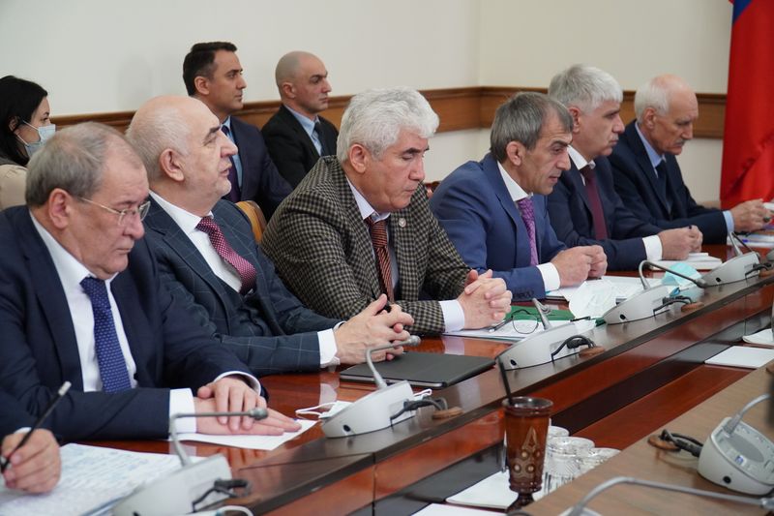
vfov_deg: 18.5
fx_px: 1580
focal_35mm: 74
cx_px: 387
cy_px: 258
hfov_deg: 27.5
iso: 2000
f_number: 4
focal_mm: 49
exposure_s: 1/250
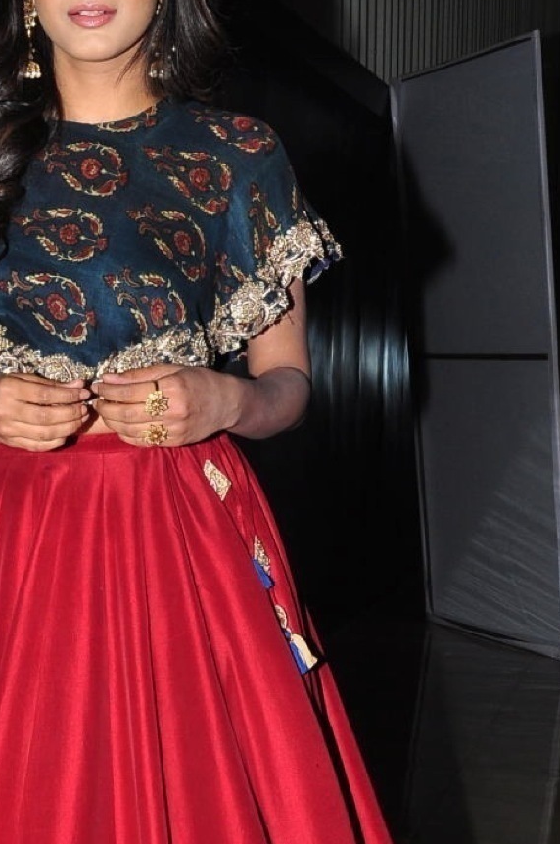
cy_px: 643
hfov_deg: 17.9
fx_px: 1756
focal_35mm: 75
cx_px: 82
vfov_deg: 26.6
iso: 400
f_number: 10
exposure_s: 1/125
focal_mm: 22
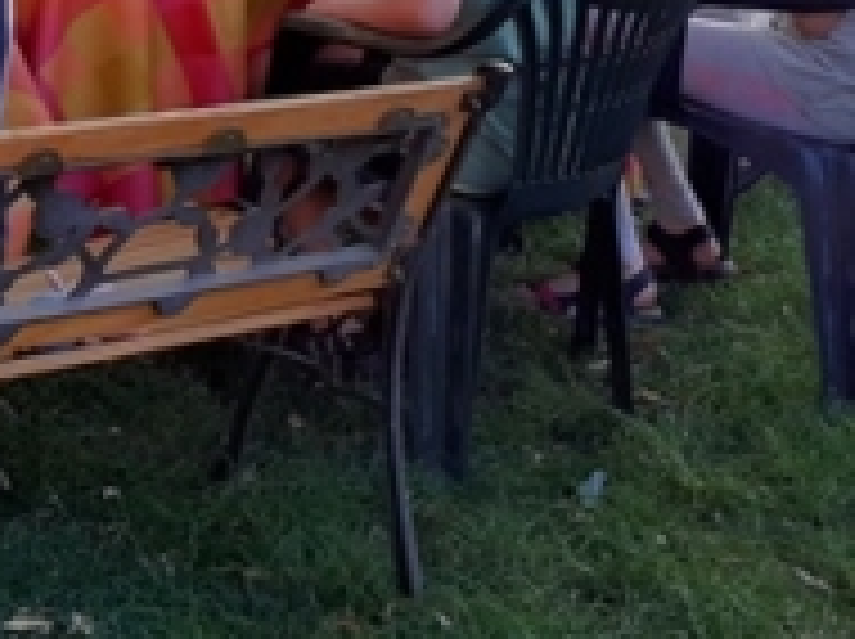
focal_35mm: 91
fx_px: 2245
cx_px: -392
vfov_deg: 15.2
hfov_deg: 19.1
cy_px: -270
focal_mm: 3.6
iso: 40
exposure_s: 1/112
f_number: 1.9
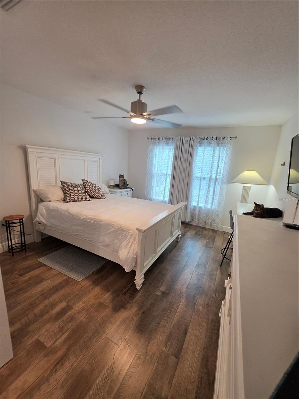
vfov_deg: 106.2
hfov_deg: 89.9
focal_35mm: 13
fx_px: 150
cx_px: 150
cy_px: 200
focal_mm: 2.2
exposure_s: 1/120
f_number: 1.9
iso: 200
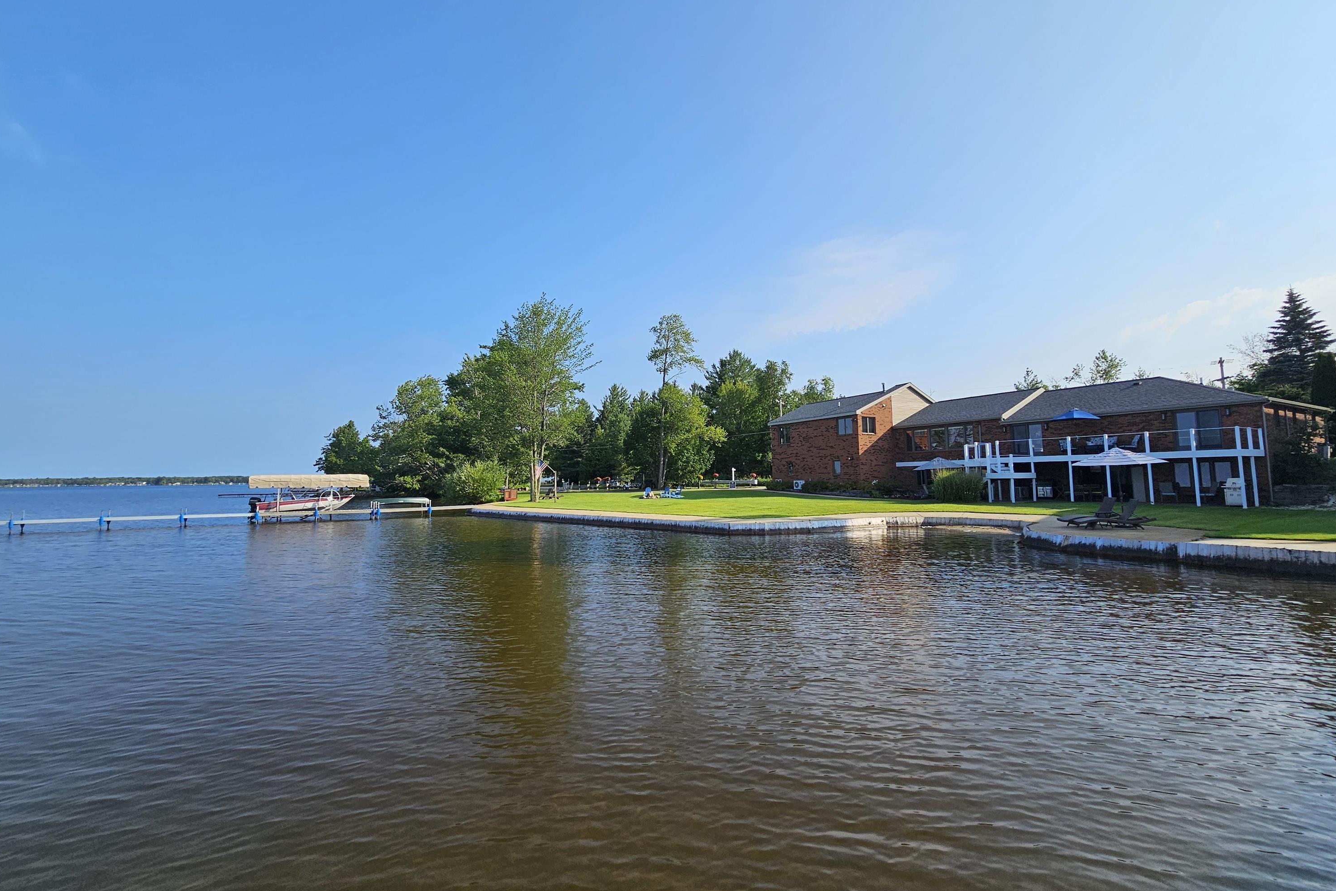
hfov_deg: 104.2
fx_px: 520
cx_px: 657
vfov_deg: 81.1
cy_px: 422
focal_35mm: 14
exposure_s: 1/2614
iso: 50
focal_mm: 2.2
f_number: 2.2
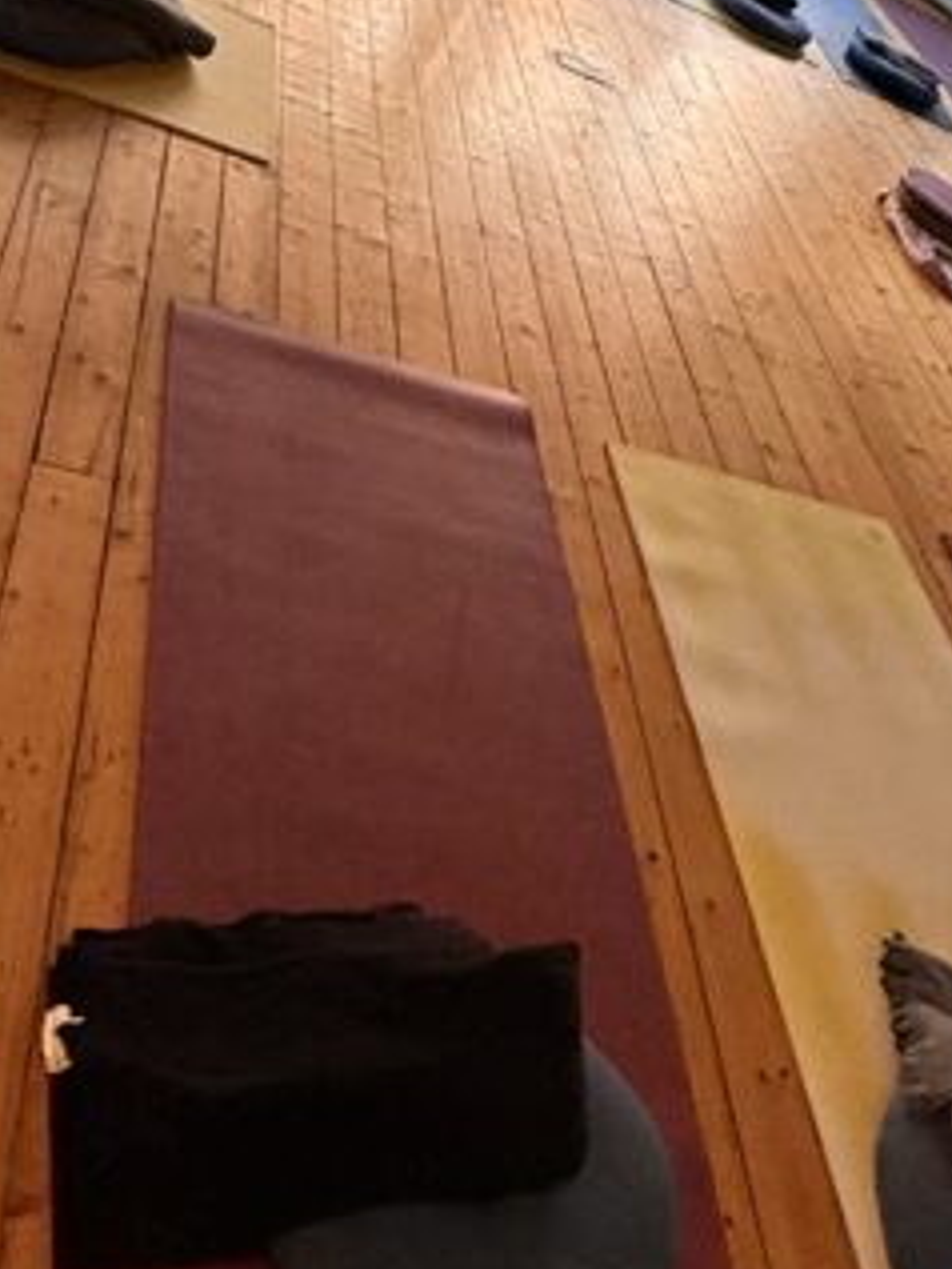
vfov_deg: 37.0
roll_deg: -31.3
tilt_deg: -11.2
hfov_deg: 31.4
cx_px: 754
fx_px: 1649
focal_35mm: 45
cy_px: -40
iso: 320
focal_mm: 2.22
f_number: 2.2
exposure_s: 1/99
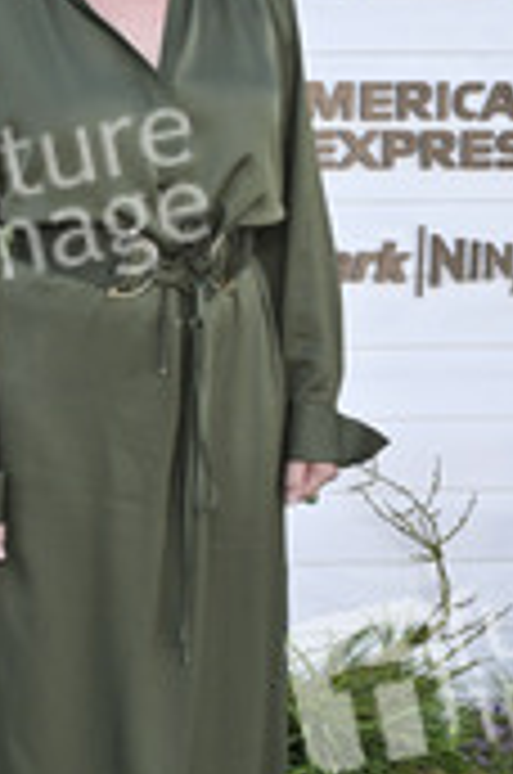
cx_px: 108
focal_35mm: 100
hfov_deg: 13.6
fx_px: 2146
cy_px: 441
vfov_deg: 20.4
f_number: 6.3
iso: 800
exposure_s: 1/250
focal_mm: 43
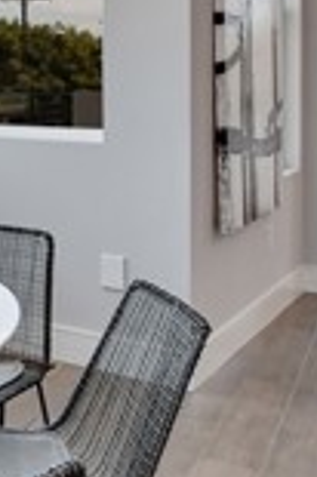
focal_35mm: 62
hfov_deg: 16.5
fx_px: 821
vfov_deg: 31.2
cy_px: 66
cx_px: -320
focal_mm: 10
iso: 400
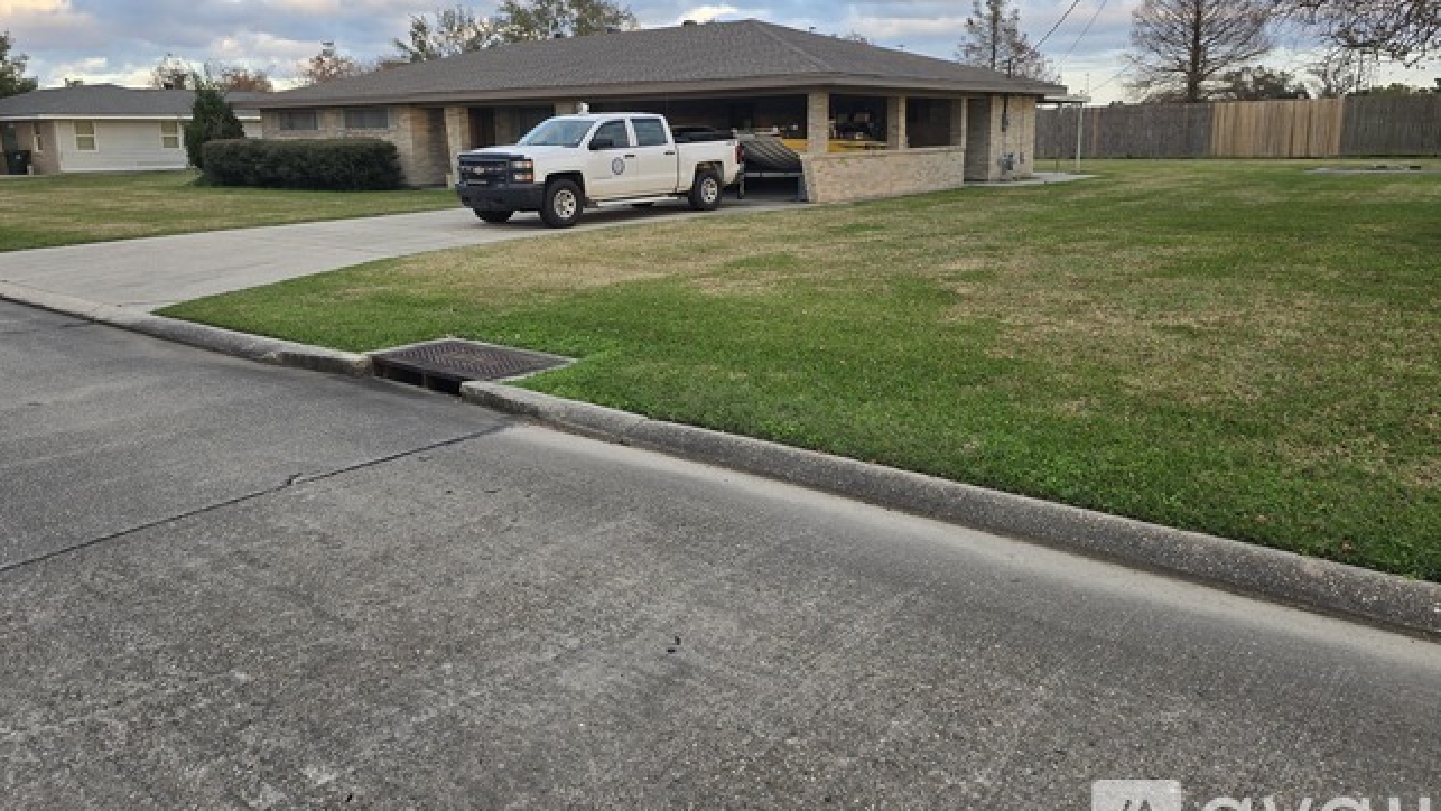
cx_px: 707
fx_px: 994
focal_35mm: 26
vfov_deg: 44.1
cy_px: 309
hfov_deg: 71.9
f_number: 1.7
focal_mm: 6.3
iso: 32
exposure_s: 1/180
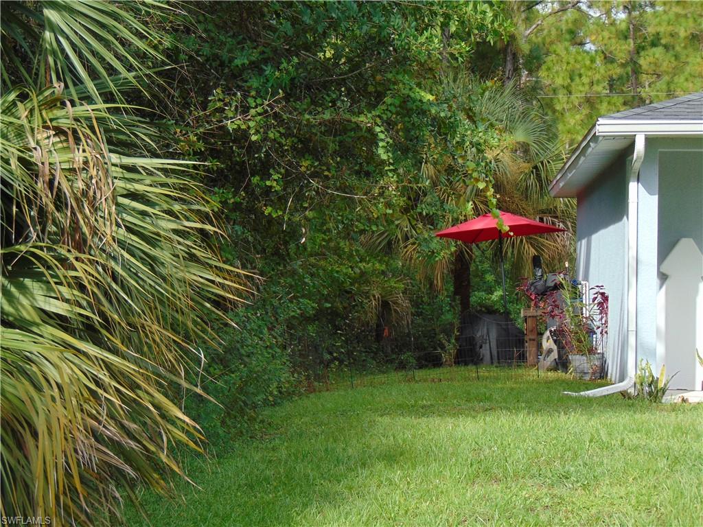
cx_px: 352
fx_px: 2193
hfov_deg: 18.2
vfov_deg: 13.7
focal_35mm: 108
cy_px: 264
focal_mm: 19.4
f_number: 3.9
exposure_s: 1/320
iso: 80
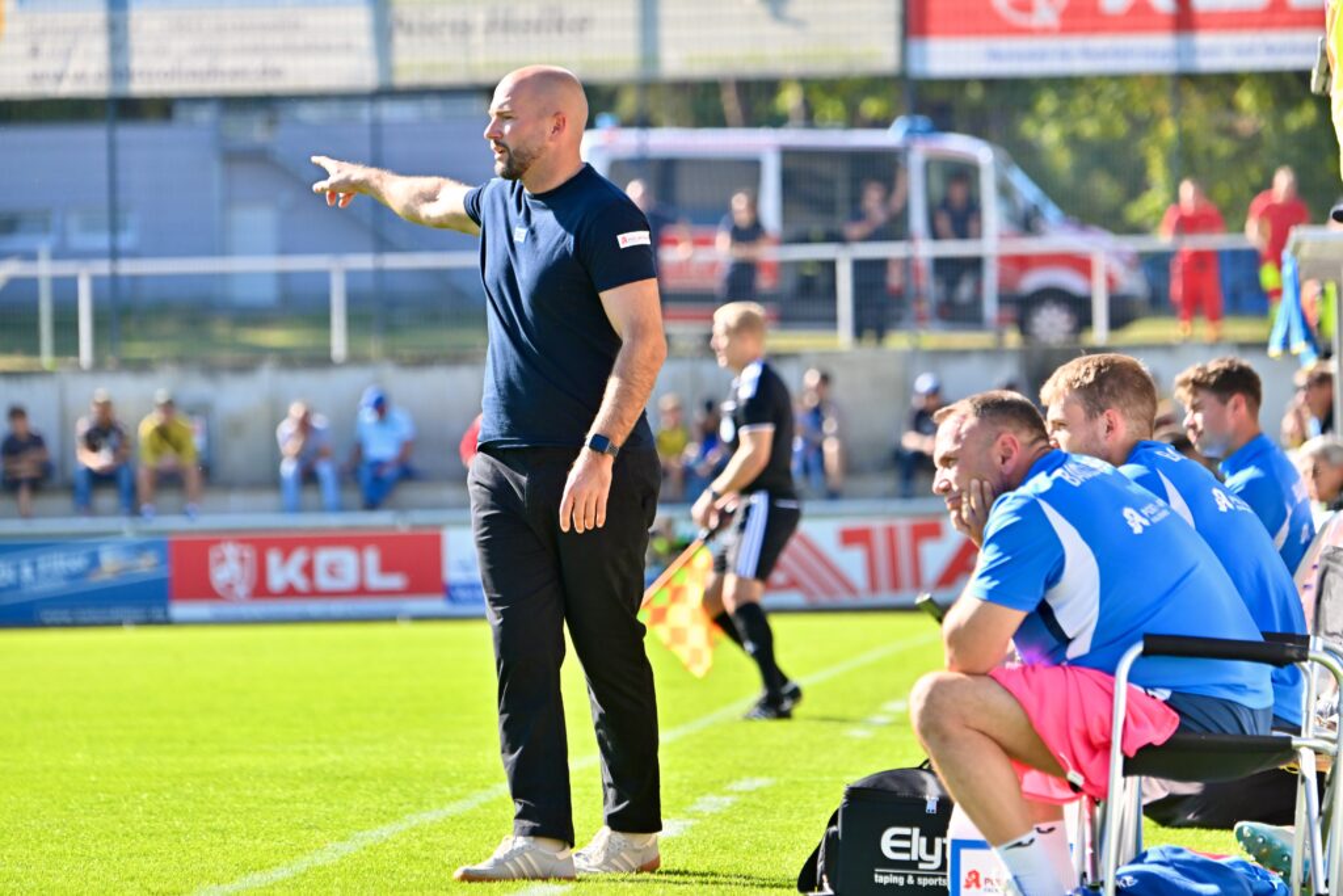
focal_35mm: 260
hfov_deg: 7.9
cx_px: 672
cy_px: 448
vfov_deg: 5.3
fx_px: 9700
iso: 800
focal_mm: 260
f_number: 5.6
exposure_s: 1/1600
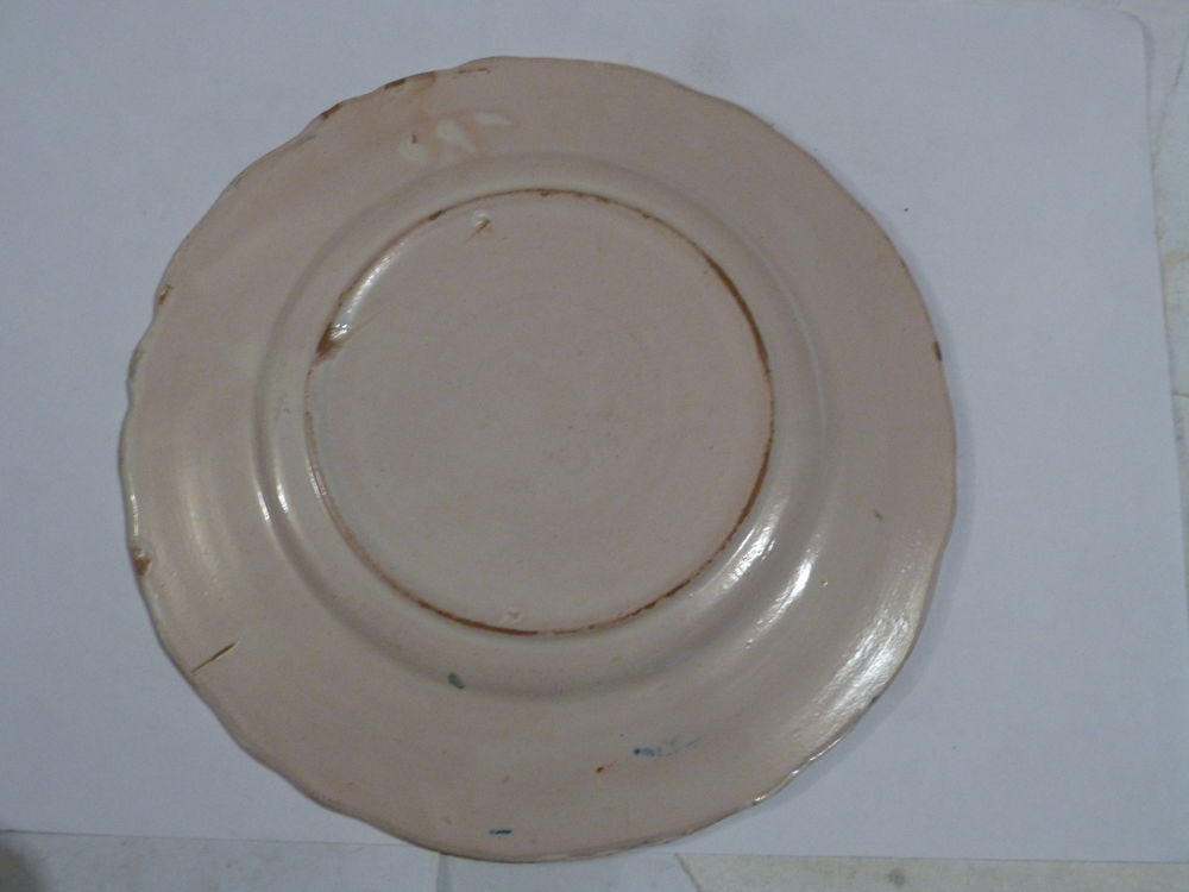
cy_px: 446
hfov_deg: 42.9
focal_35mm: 44
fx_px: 1511
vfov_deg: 32.9
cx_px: 594
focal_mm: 7.8
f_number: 3.2
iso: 400
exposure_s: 1/15
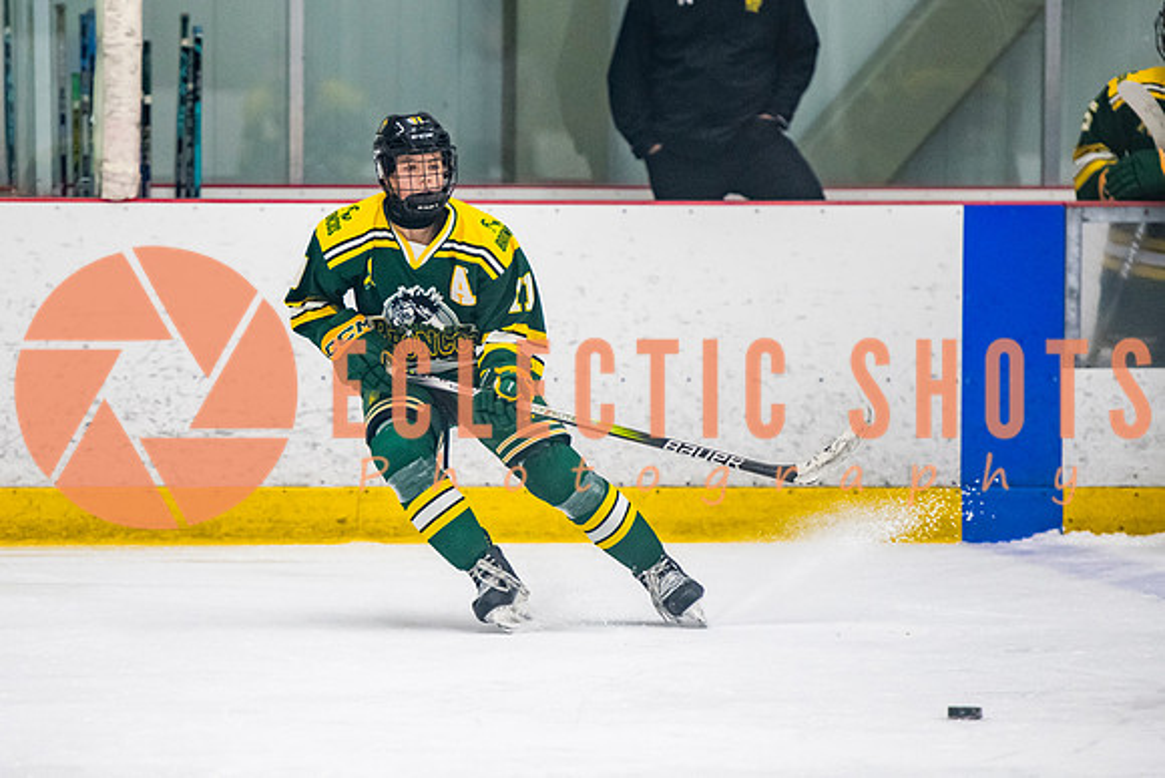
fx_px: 8891
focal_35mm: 275
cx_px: 426
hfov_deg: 7.5
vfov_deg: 5.0
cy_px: 378
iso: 2500
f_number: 3.2
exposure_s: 1/640
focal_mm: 180
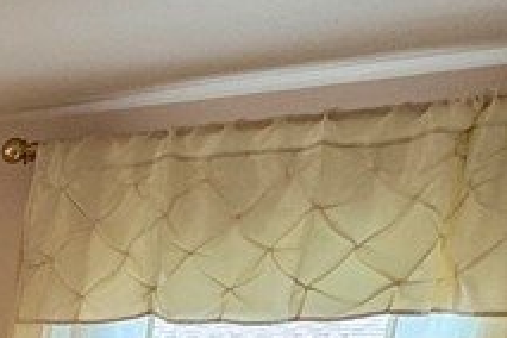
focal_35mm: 70
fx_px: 986
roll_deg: -0.9
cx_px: -328
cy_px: 657
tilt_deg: -16.1
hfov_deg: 21.9
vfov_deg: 15.8
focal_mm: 2.22
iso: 125
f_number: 2.2
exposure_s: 1/99
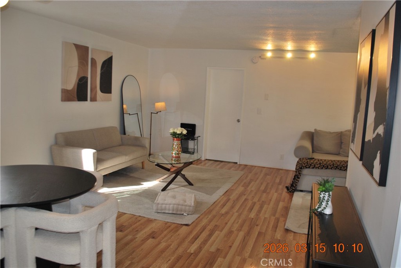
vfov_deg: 43.7
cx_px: 200
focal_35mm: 30
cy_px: 134
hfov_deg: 61.9
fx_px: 334
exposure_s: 1/125
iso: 200
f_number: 3.8
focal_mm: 20
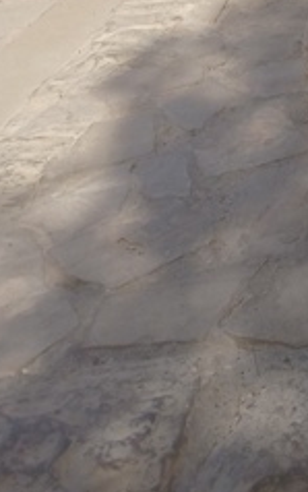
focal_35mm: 89
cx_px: 573
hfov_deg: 13.1
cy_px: -320
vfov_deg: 19.2
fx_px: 1194
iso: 32
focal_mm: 4.6
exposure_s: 1/606
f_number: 1.8
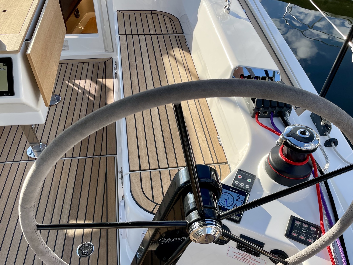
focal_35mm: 32
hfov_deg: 56.7
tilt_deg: -45.4
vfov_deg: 43.9
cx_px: 191
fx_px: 326
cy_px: 161
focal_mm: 4.2
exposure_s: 1/1490
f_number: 1.6
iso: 32
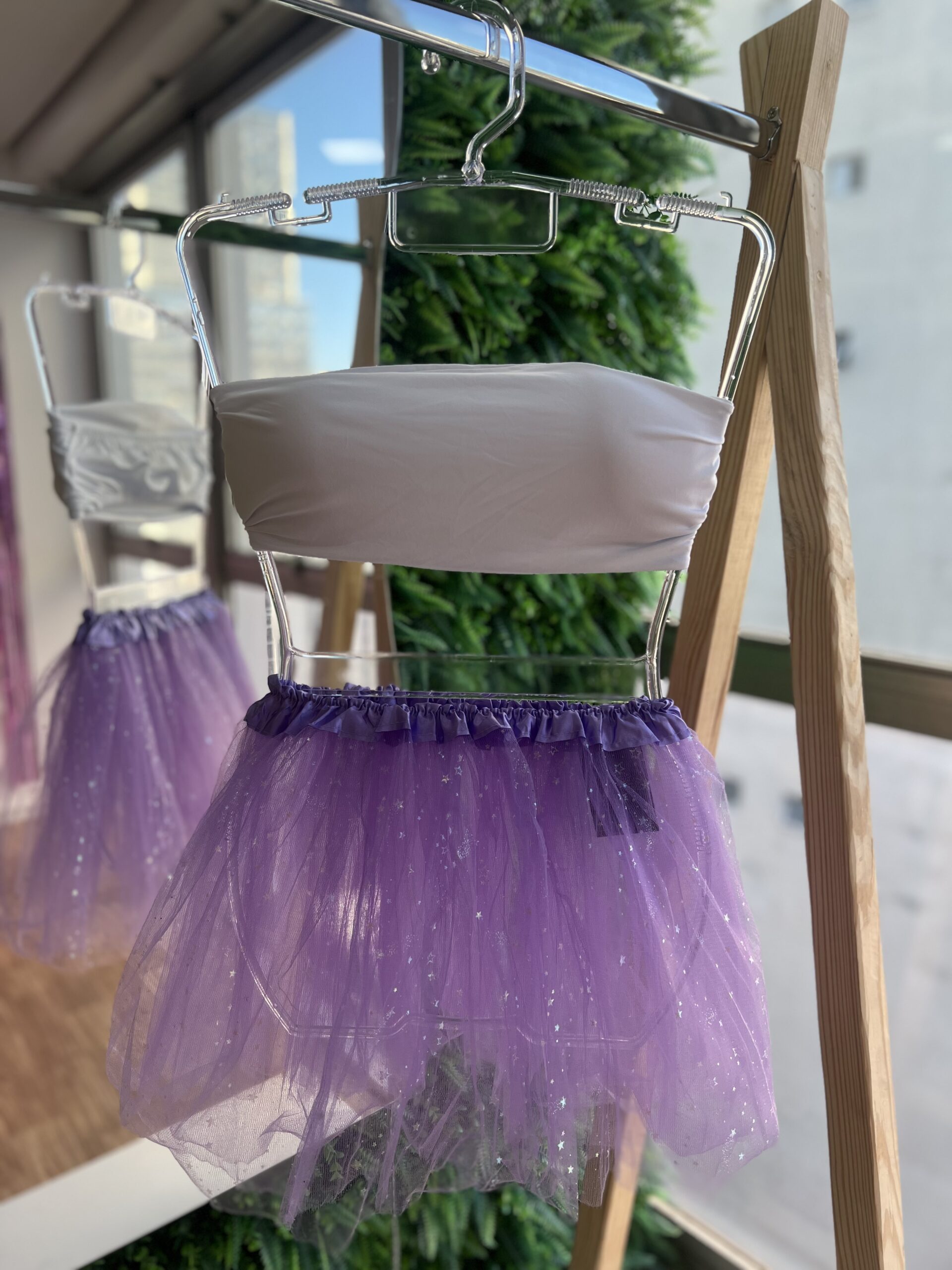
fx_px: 953
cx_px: 476
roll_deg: +0.2
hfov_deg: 53.1
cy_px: 635
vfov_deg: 67.3
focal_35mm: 26
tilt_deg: -10.3
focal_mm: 5.7
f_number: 1.5
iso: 40
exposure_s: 1/183
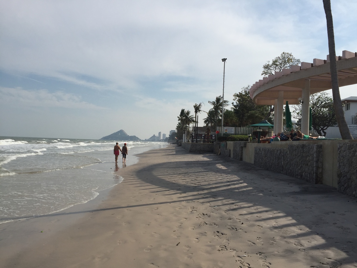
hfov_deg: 61.7
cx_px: 178
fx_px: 299
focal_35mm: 29
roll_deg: -2.9
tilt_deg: +2.6
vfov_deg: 48.2
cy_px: 134
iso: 32
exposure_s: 1/3597
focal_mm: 4.15
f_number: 2.2
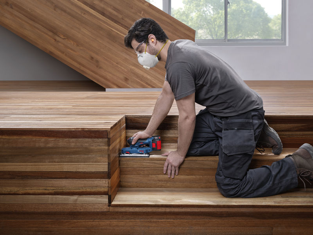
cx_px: 156
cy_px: 118
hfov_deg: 41.2
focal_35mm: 46
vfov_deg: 31.5
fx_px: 416
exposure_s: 1/125
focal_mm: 57.6
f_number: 10
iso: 640
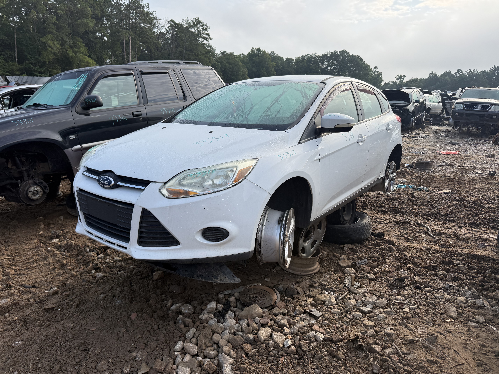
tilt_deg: -12.9
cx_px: 250
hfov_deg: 71.6
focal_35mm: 24
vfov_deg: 56.8
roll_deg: -2.8
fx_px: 346
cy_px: 187
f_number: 1.78
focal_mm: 6.76
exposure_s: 1/2053
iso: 100
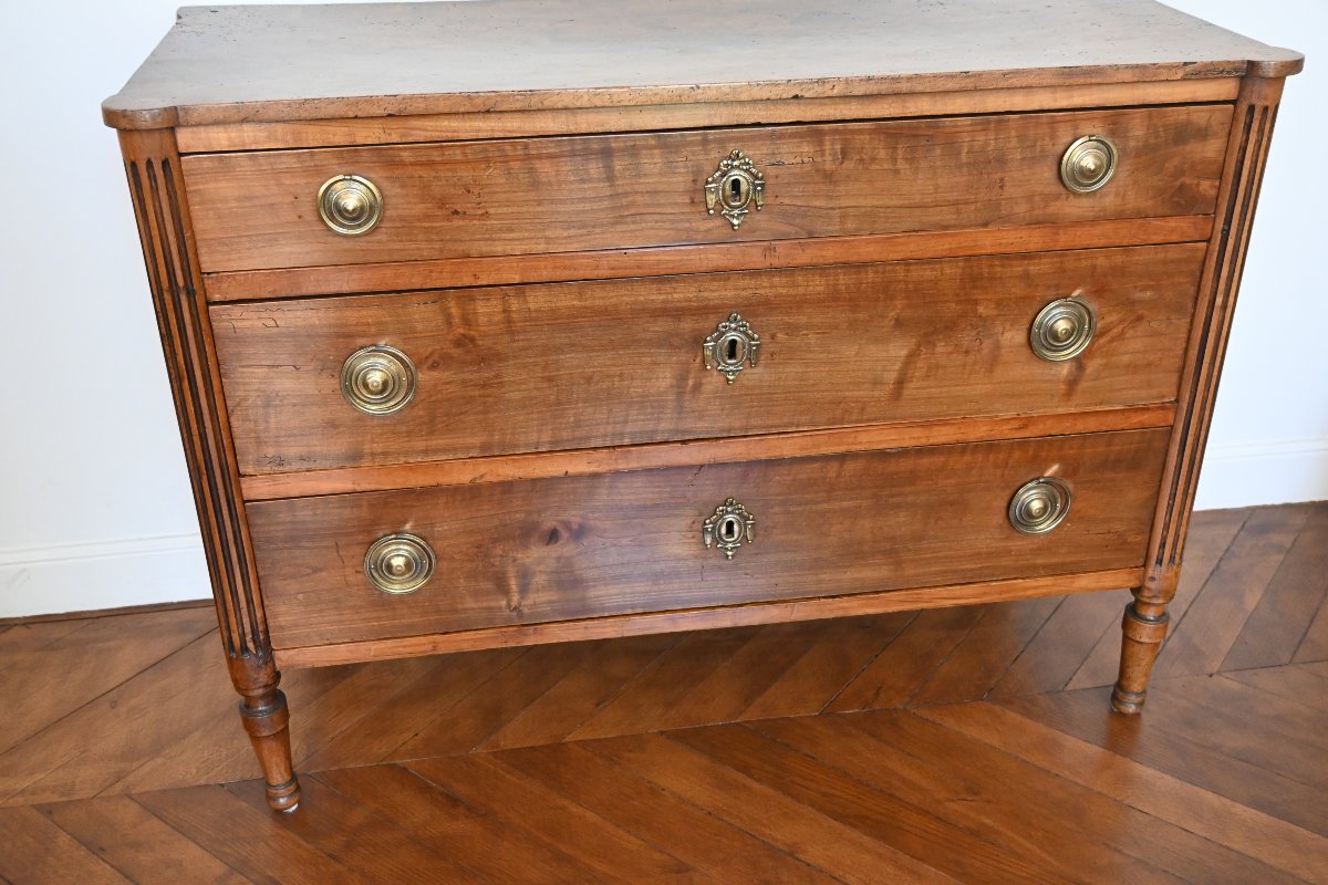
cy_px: 442
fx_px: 1300
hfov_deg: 54.1
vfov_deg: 37.6
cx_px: 664
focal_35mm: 35
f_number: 3.8
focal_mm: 23.5
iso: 2800
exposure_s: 1/125
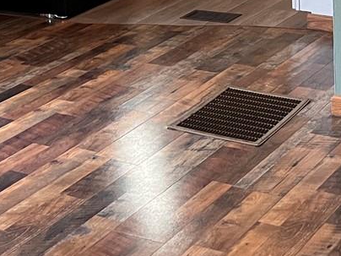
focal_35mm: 103
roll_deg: +2.3
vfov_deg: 13.7
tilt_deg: -7.8
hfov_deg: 19.1
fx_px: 1015
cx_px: 146
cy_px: -106
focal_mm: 5.7
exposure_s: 1/60
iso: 500
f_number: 1.5
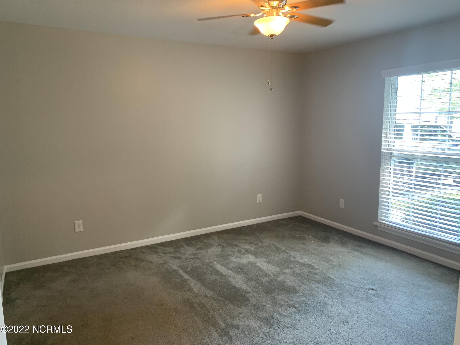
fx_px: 346
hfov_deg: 67.3
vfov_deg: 53.1
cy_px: 172
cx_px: 230
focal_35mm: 26
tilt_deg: -8.4
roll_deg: +0.7
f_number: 1.8
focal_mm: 4.25
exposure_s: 1/60
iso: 200
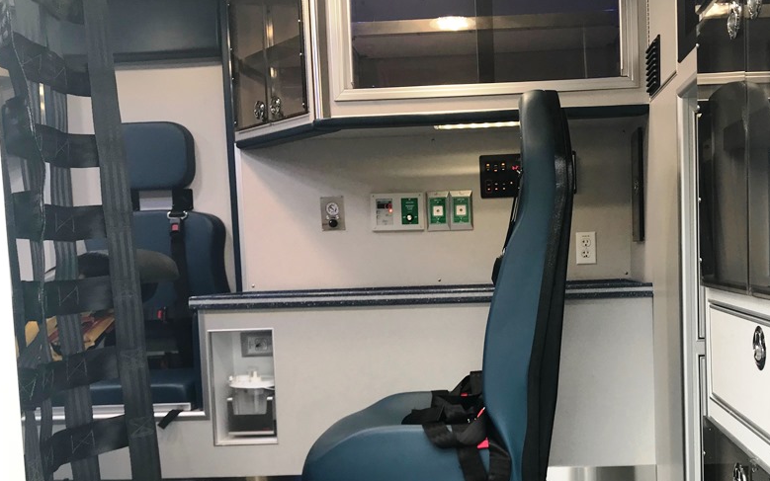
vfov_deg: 32.5
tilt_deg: -1.9
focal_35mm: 39
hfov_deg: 49.9
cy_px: 314
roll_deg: +2.4
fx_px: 818
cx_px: 483
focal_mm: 3.99
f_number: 1.8
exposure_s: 1/120
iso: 32
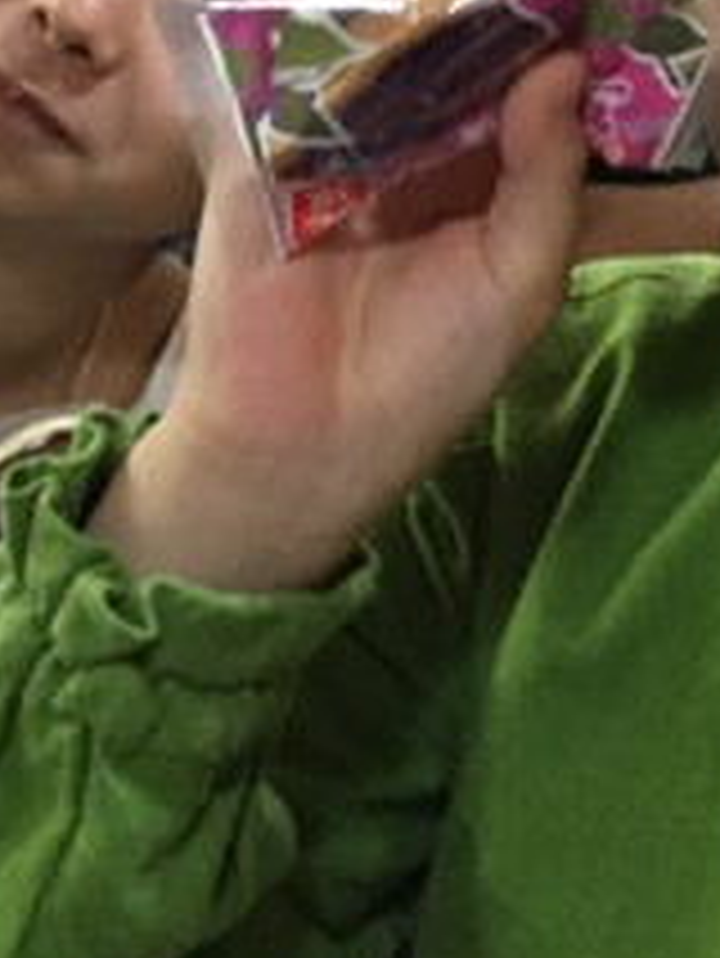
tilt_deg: -16.2
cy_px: 13
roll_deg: -2.2
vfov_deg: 17.6
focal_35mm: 109
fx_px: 3020
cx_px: 472
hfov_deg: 13.6
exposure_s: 1/15
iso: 250
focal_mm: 4.15
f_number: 2.2
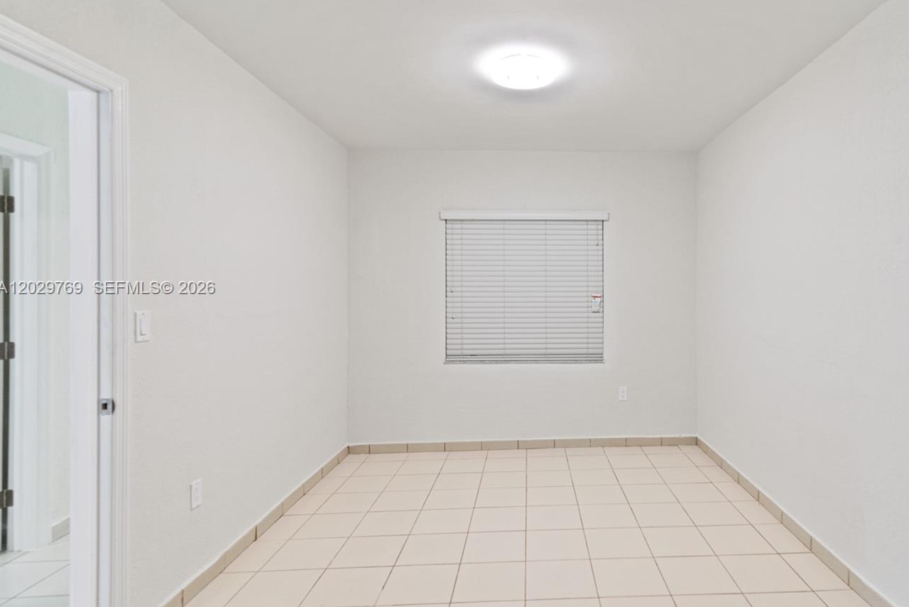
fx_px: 505
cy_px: 289
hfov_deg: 82.6
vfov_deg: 61.9
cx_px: 562
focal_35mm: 20
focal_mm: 16
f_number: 7.1
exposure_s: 1/15
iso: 640
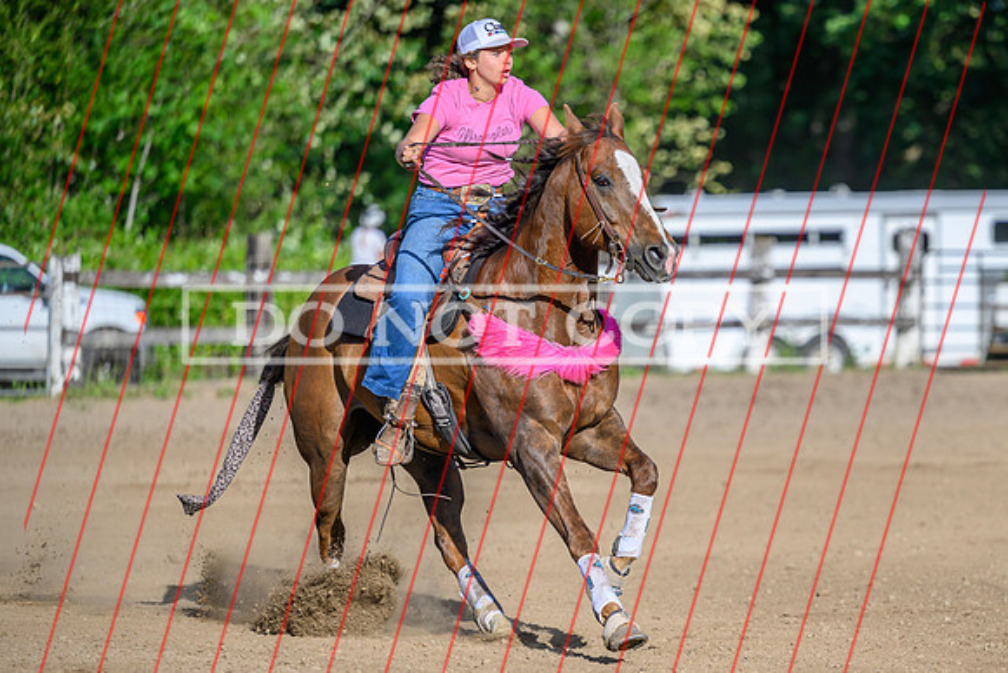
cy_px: 383
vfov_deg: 6.9
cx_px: 623
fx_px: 5577
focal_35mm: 199
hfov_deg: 10.3
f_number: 2.8
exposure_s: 1/2500
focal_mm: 160
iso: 160
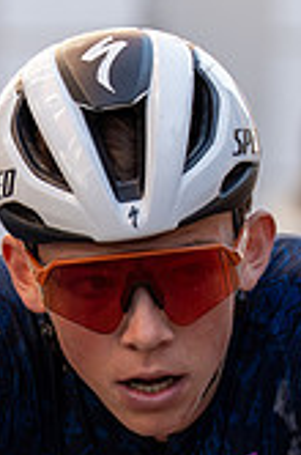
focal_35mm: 648
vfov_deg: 3.2
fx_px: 8160
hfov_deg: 2.1
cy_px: 491
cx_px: 101
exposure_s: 1/1000
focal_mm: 159
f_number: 4
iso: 640
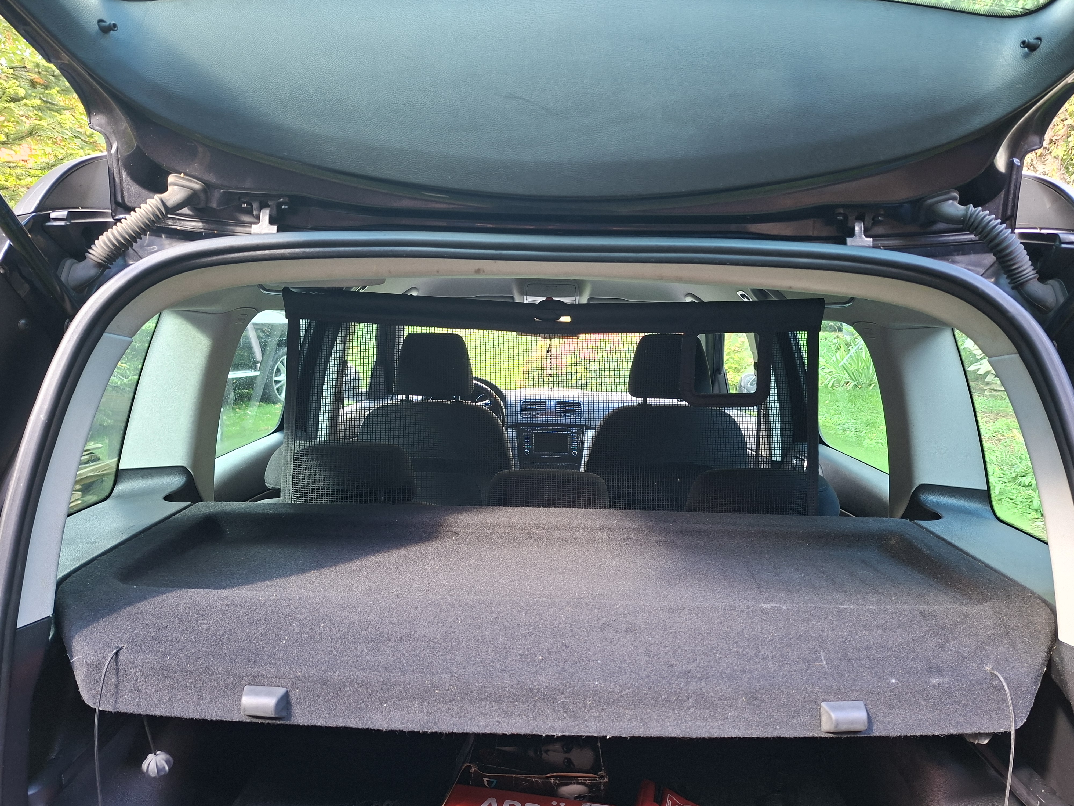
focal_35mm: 23
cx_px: 537
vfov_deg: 58.9
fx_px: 714
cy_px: 403
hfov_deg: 73.9
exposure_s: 1/50
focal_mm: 5.54
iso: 200
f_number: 1.8
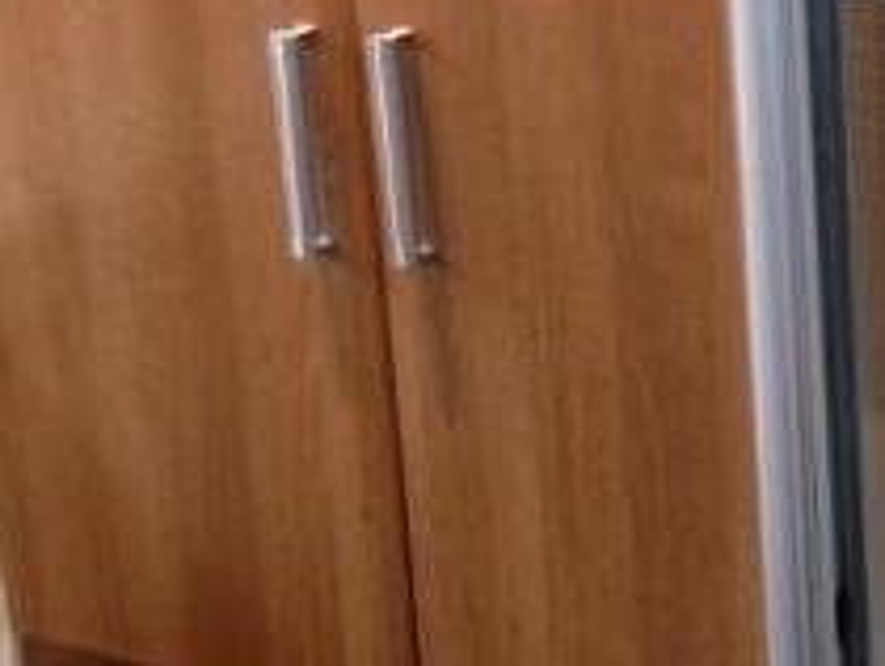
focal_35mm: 97
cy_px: 137
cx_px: 752
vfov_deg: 15.2
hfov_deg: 19.9
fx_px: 2483
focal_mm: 4.28
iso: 250
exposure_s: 1/20
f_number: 2.4
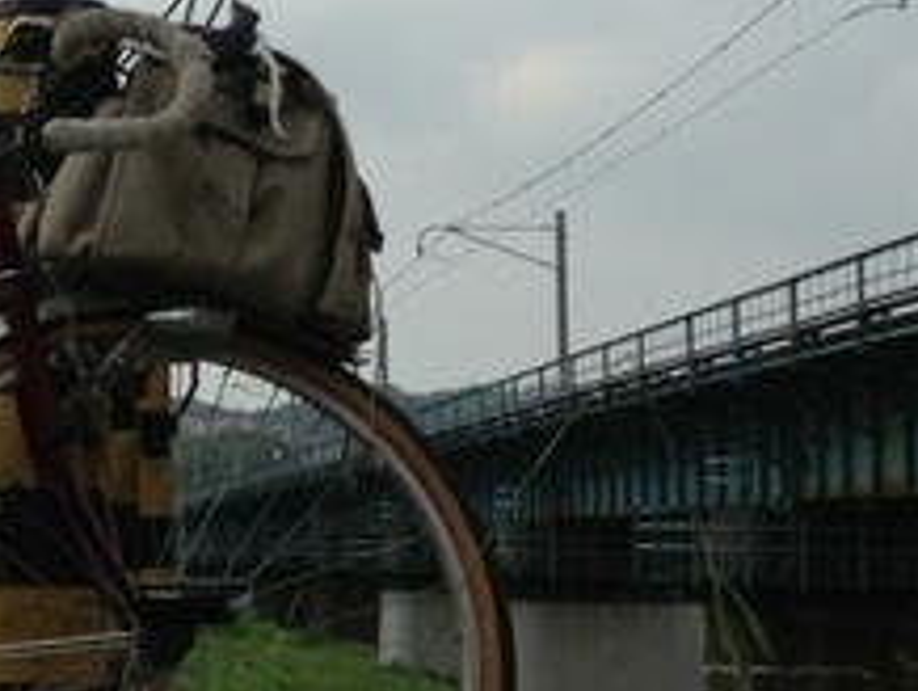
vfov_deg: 12.2
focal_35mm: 121
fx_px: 3212
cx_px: -350
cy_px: 173
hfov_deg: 15.3
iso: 50
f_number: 2.4
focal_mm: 4.13
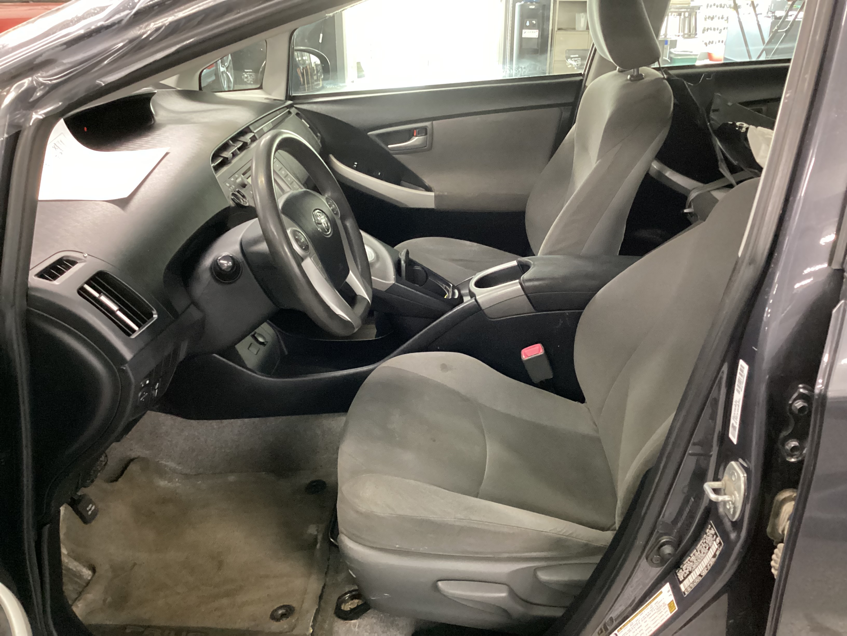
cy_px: 318
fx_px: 759
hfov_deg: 58.4
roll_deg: -0.1
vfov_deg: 45.4
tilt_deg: -26.3
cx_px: 424
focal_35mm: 31
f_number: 2.4
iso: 640
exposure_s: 1/20
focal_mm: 3.3
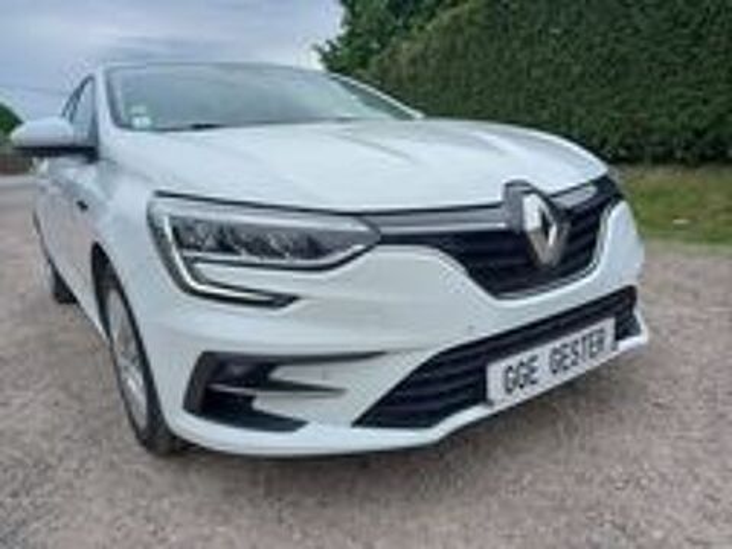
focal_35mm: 25
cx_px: 366
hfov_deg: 69.4
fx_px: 529
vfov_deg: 54.9
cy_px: 274
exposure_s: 1/408
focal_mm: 4.6
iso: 25
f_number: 2
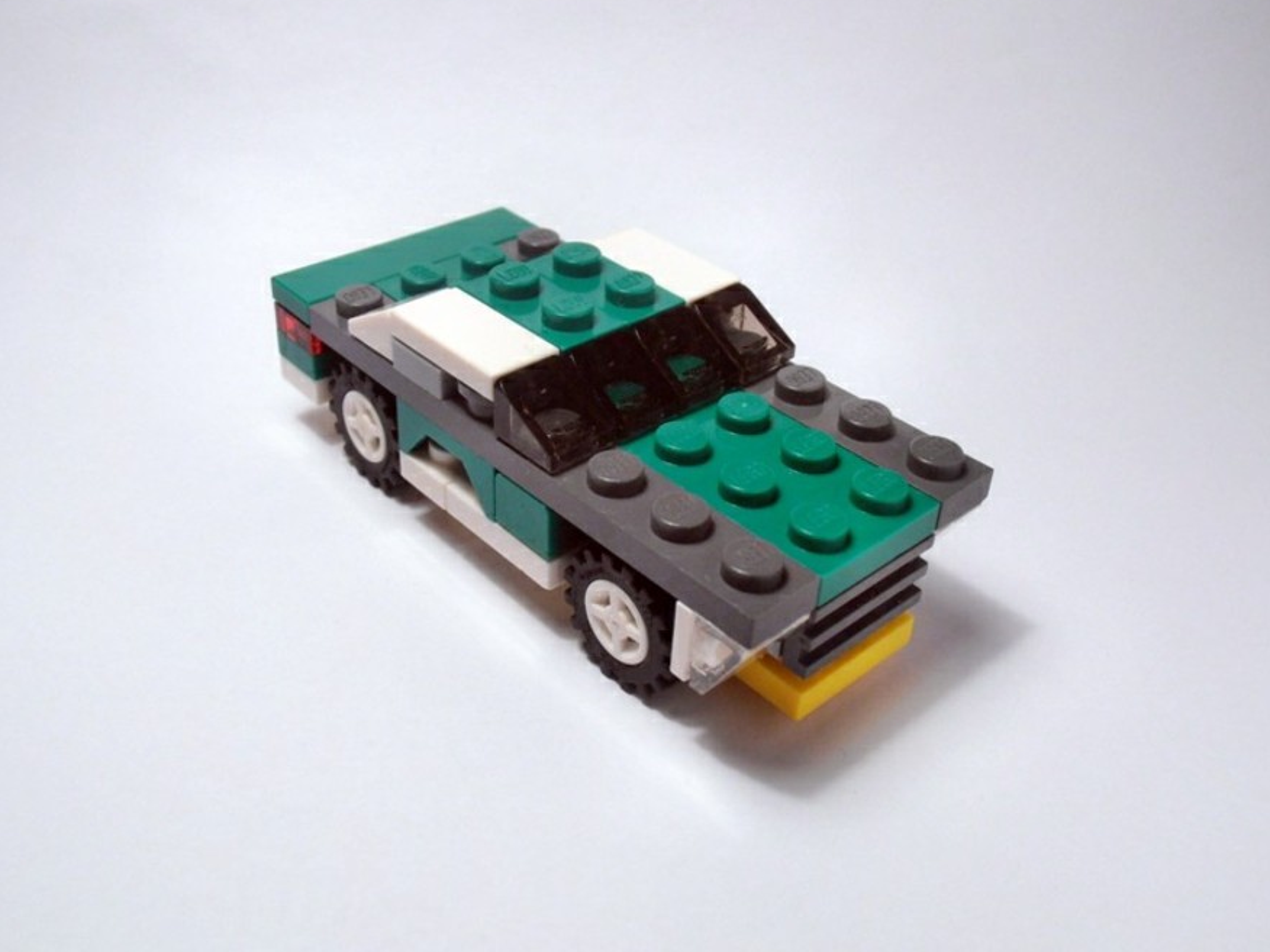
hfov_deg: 49.0
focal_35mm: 38
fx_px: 1394
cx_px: 626
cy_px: 467
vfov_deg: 37.7
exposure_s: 1/80
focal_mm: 6.61
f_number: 3.9
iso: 80
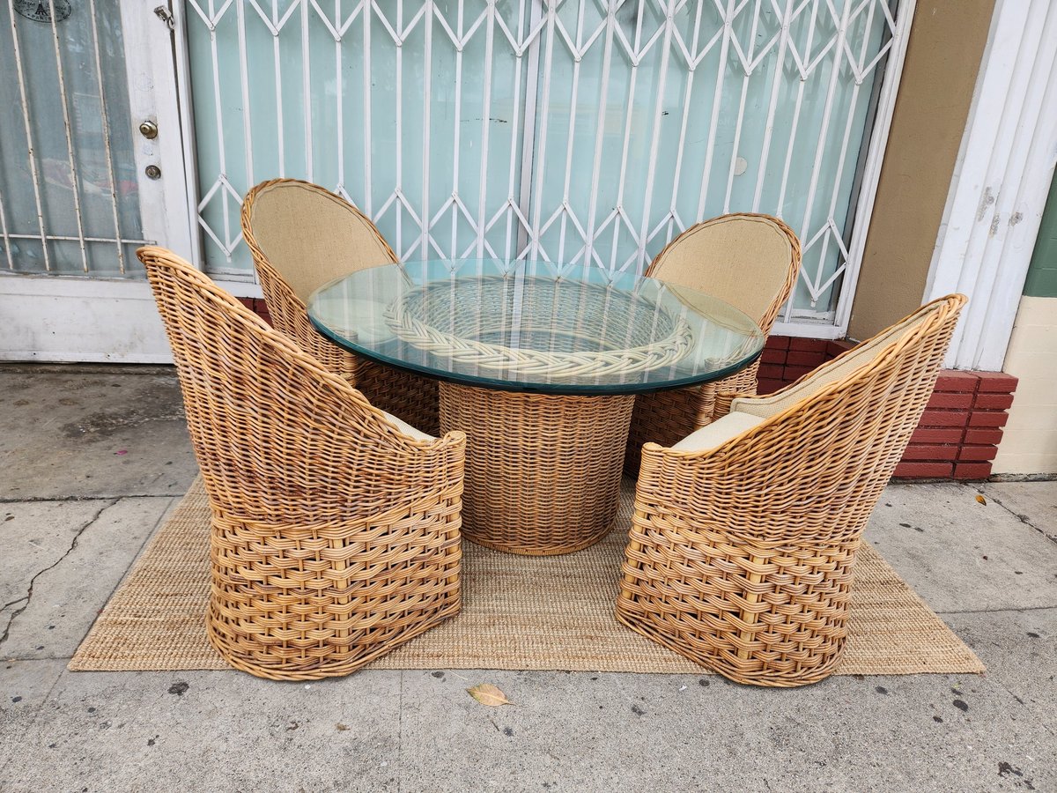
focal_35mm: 23
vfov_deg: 58.9
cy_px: 396
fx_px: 702
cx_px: 528
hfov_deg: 73.9
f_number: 1.8
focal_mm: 5.4
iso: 20
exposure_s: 1/619
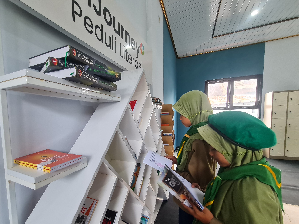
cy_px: 112
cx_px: 150
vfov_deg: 89.9
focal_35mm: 13
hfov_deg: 106.2
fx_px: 112
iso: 125
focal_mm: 2.2
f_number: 2.2
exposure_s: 1/50
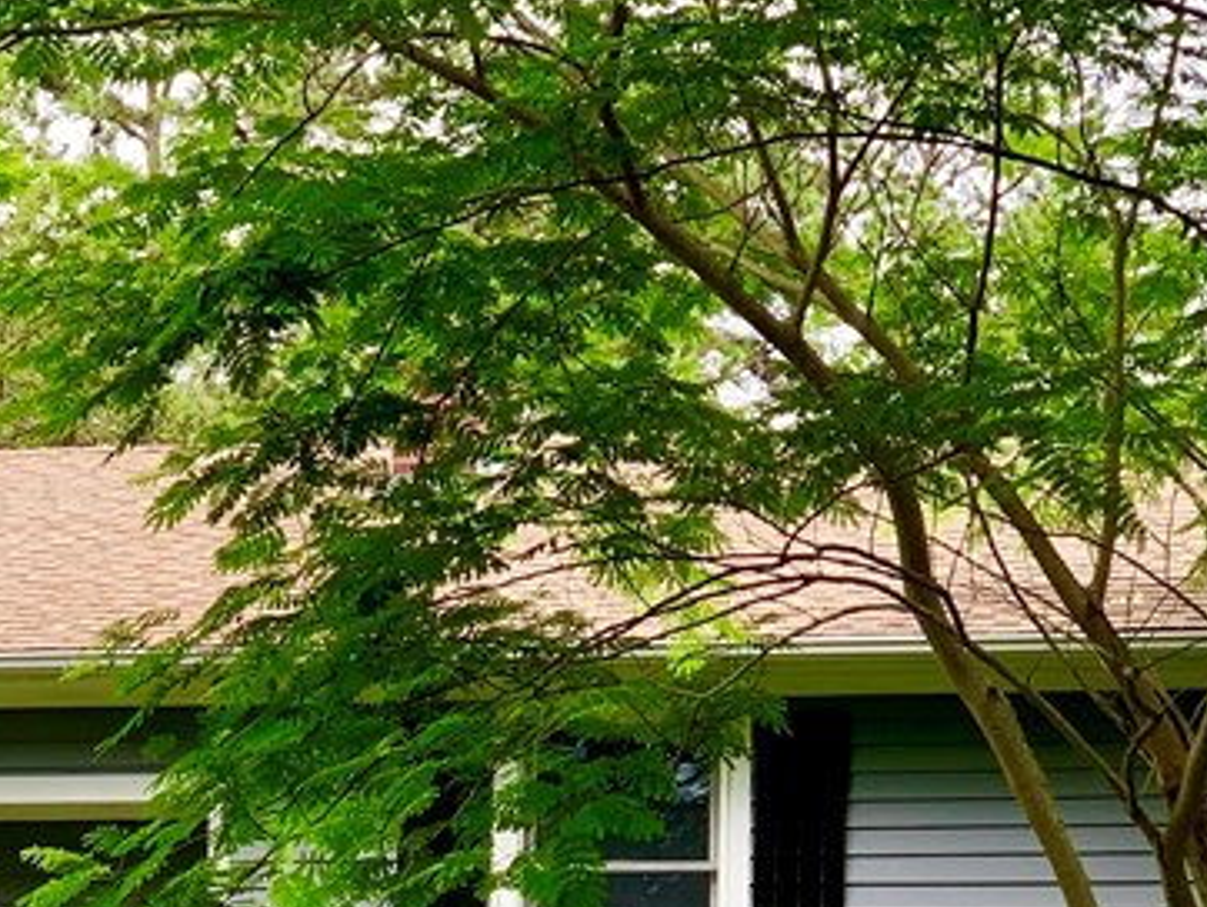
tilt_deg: +4.8
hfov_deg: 13.4
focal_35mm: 147
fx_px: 5129
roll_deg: -1.4
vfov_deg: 9.9
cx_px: 317
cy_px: 1167
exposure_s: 1/122
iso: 40
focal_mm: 6
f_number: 2.4
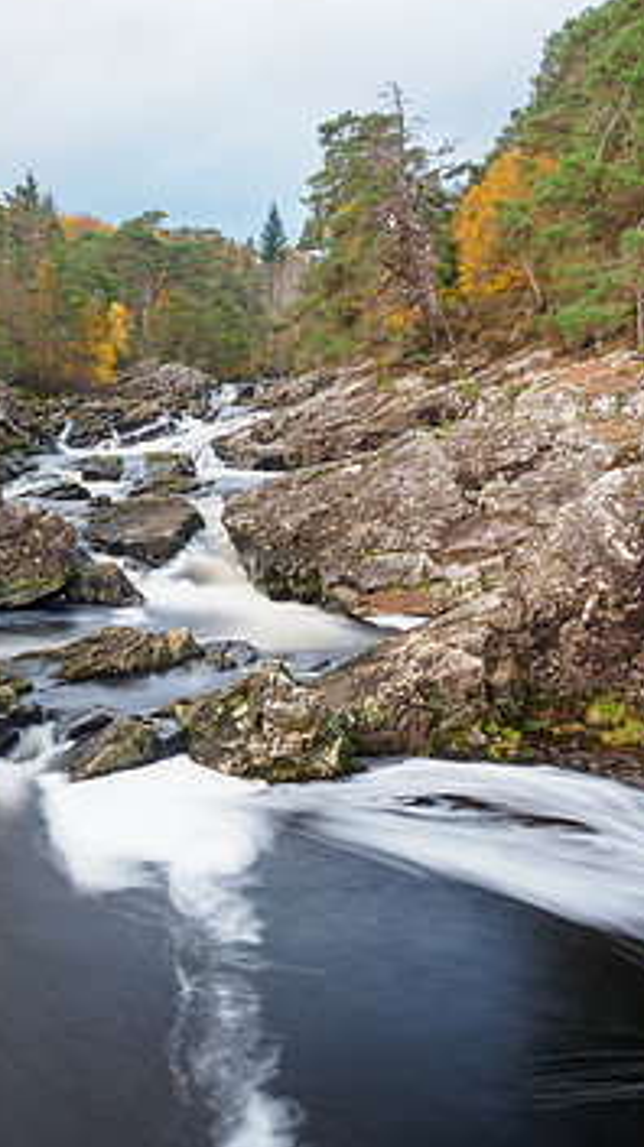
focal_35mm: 43
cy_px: 665
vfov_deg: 47.2
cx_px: 176
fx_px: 1308
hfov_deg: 27.3
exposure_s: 10
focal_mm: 12
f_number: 7.1
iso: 200
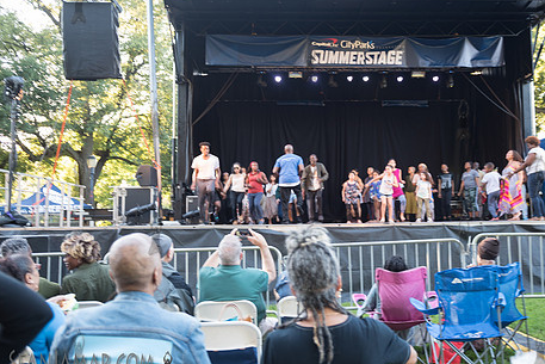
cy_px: 176
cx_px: 309
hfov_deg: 54.2
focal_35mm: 35
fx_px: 530
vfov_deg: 37.9
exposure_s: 1/80
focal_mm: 27
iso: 200
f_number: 2.8
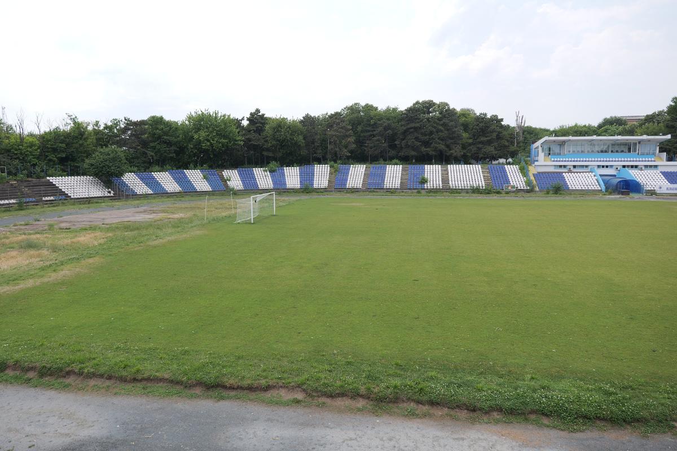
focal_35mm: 24
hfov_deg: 73.7
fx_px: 451
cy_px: 226
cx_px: 338
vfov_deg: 53.1
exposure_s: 1/1000
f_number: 4
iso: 125
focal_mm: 24
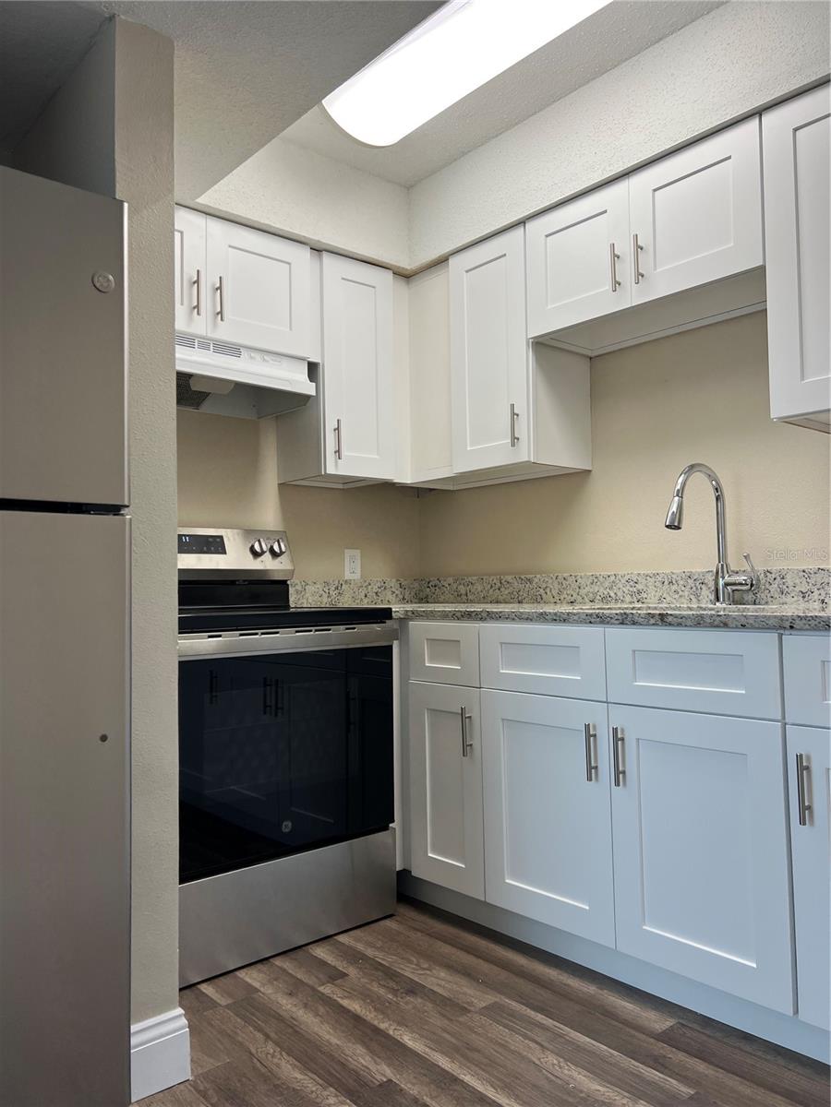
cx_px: 416
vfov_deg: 67.3
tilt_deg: +3.4
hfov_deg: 53.1
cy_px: 554
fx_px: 832
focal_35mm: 26
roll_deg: +0.5
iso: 40
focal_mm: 5.7
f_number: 1.5
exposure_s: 1/173
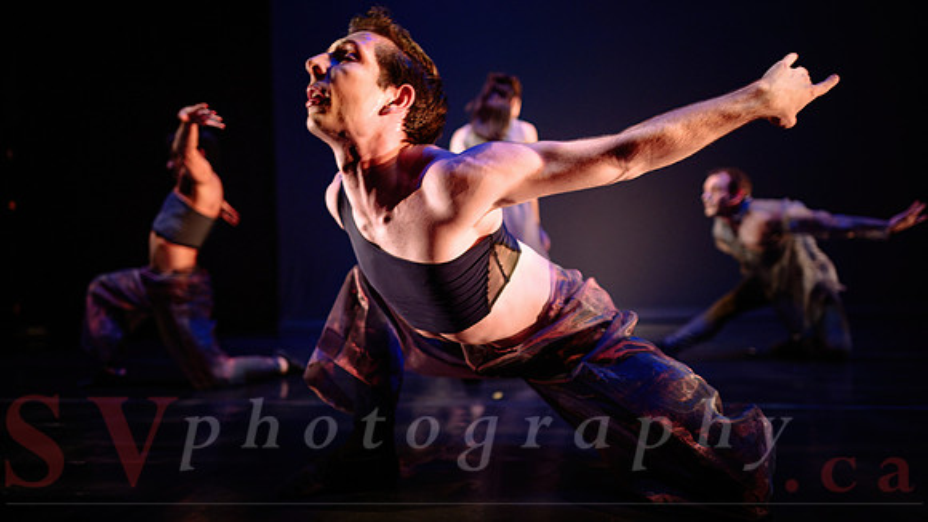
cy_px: 309
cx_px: 464
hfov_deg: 73.8
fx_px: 619
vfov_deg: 45.5
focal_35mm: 25
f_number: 1.4
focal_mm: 24
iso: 1000
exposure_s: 1/400
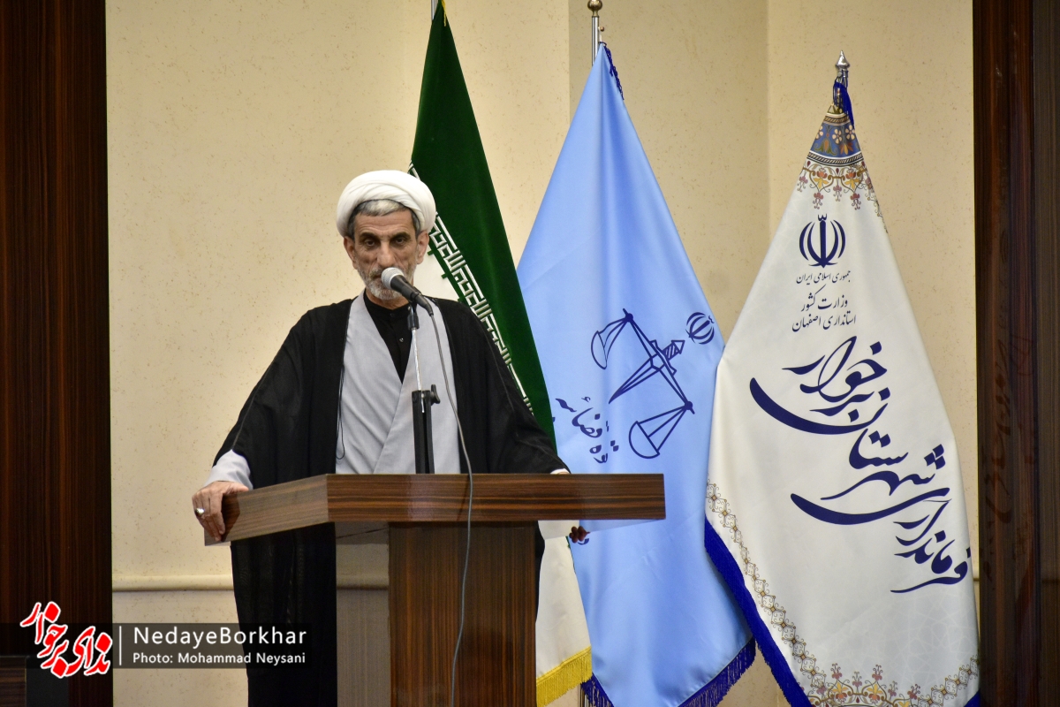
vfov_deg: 8.2
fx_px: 4946
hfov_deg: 12.2
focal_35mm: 168
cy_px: 354
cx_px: 530
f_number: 5.6
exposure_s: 1/50
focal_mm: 112
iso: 1600
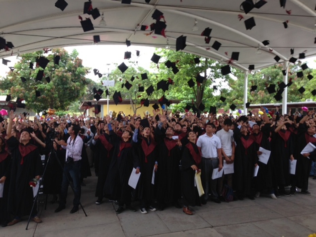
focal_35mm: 33
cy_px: 118
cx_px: 158
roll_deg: -0.4
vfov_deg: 42.9
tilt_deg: -2.0
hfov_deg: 55.4
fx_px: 301
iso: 50
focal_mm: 4.12
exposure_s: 1/156
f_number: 2.4
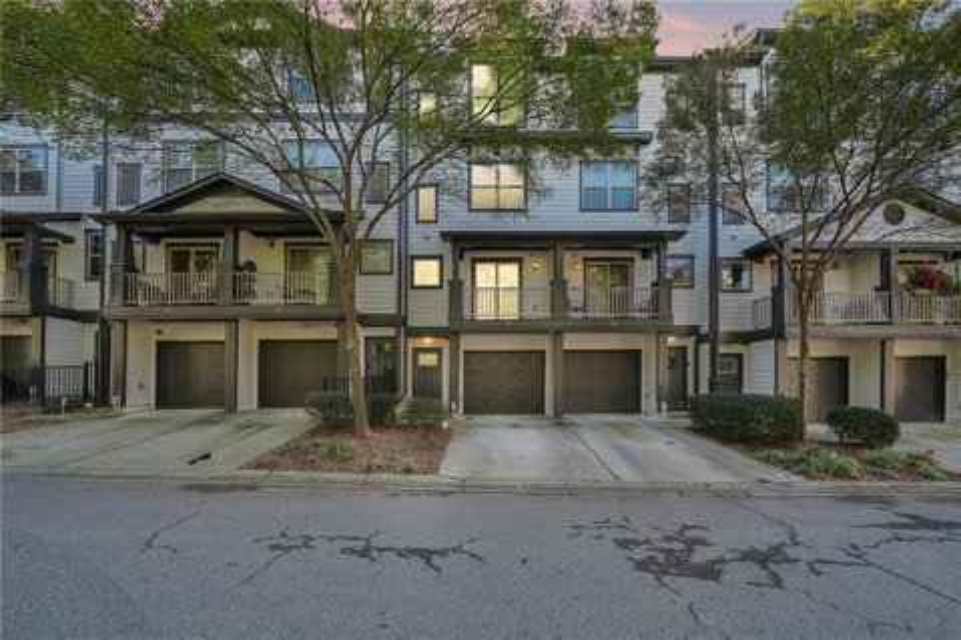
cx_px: 480
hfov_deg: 112.6
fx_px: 320
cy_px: 320
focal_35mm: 12
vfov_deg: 90.0
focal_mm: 12
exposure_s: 1/30
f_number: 7.1
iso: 320
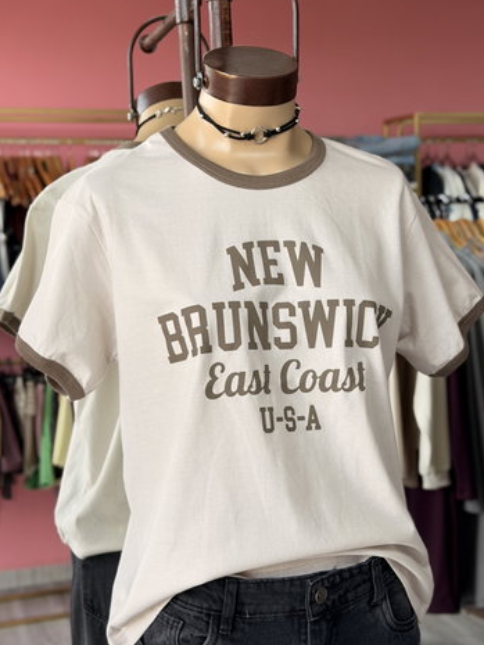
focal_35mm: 55
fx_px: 1025
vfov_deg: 34.9
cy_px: 350
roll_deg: +1.5
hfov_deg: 26.6
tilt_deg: -7.8
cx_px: 250
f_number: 1.78
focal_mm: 6.76
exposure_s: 1/177
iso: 50
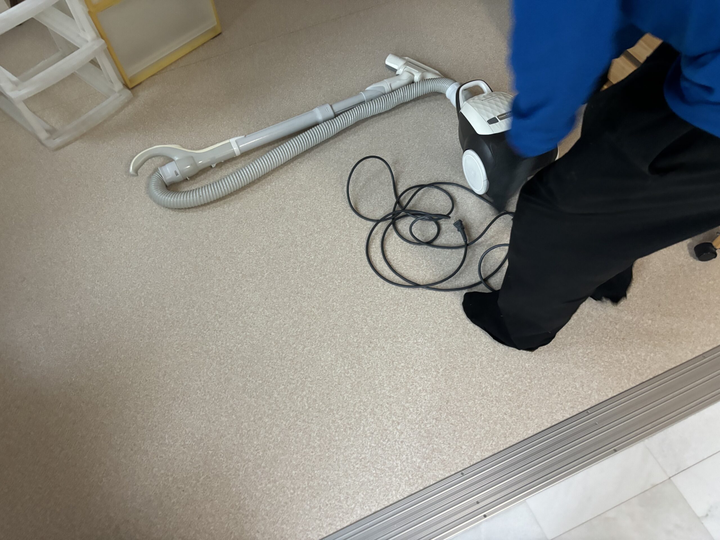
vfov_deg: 53.1
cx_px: 360
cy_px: 270
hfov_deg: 67.3
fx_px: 541
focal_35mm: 26
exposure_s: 1/59
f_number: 1.6
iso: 400
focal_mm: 5.96
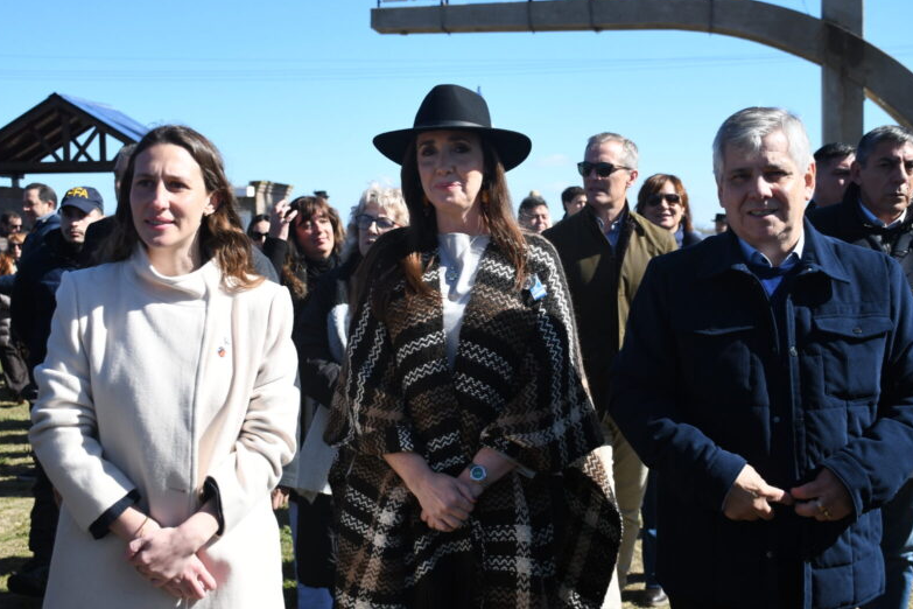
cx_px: 507
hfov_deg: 38.8
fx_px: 1293
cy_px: 289
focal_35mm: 51
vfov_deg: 26.5
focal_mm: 26
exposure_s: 1/2000
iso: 320
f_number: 3.8
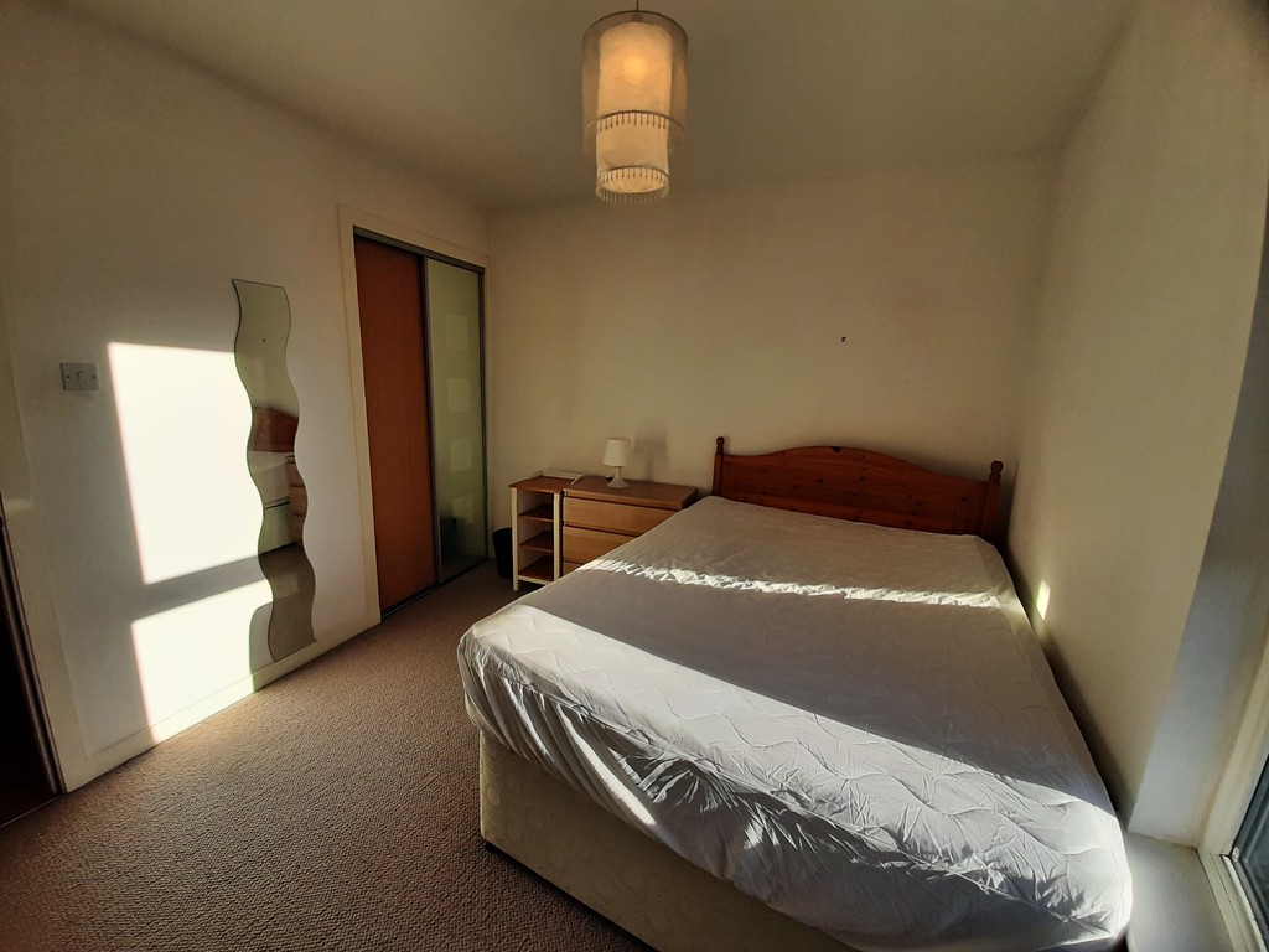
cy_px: 476
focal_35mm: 13
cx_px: 634
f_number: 2.2
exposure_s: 1/690
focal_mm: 1.42
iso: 40
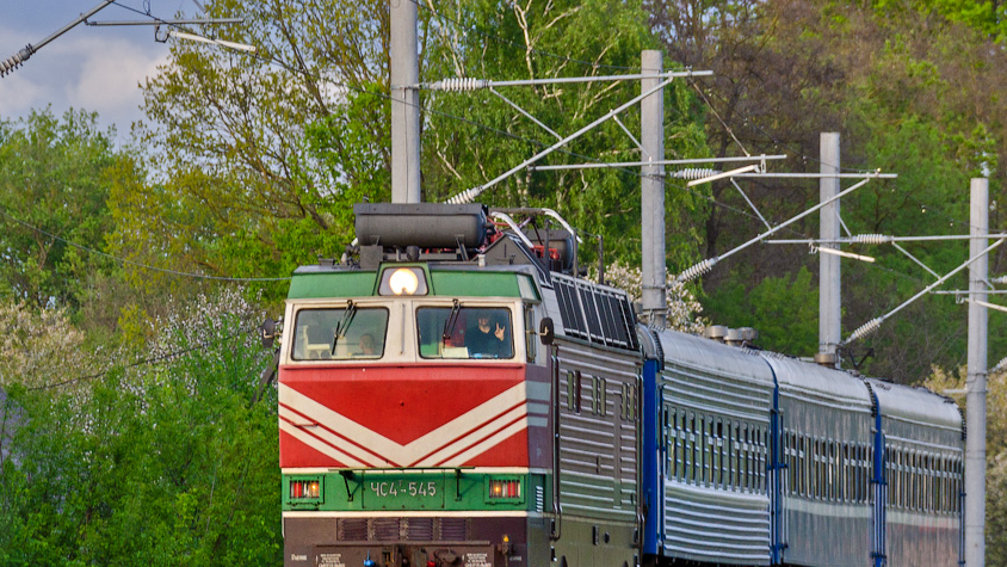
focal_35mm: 471
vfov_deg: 2.6
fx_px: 12573
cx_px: 764
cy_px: 365
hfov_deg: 4.6
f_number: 7.1
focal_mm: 195
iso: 320
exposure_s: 1/160
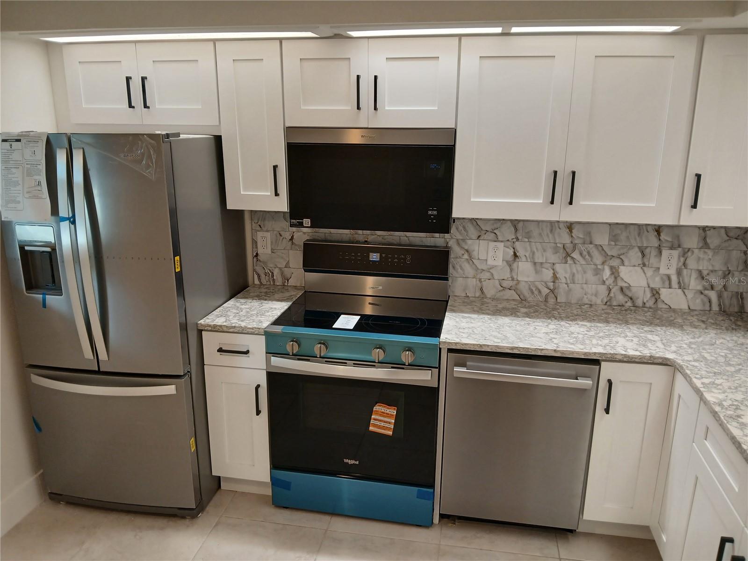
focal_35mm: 26
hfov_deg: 67.3
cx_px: 374
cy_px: 280
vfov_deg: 53.1
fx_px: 562
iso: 64
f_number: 1.8
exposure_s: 1/60
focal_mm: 3.98
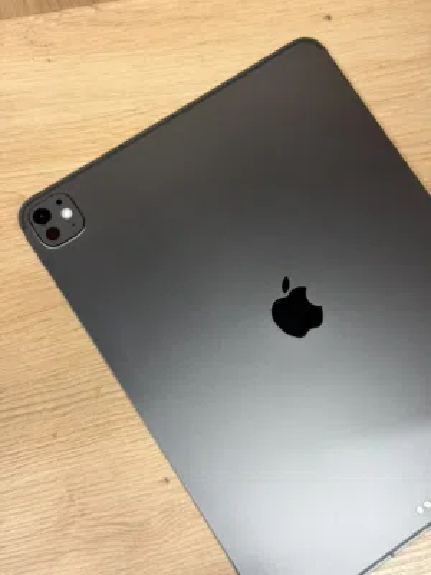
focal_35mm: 48
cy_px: 288
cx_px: 216
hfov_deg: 30.3
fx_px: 797
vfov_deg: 39.7
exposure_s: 1/50
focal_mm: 6.76
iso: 250
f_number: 1.78
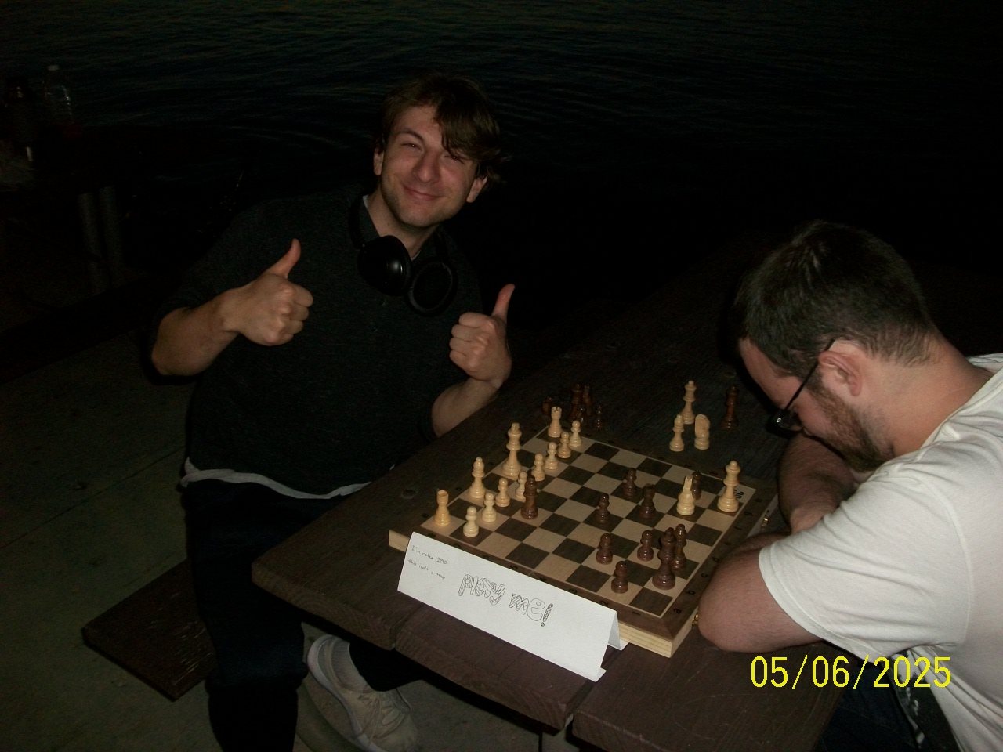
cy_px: 376
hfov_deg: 56.8
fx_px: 927
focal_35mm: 32
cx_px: 502
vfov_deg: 44.2
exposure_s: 1/30
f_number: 2.9
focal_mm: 5.7
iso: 160
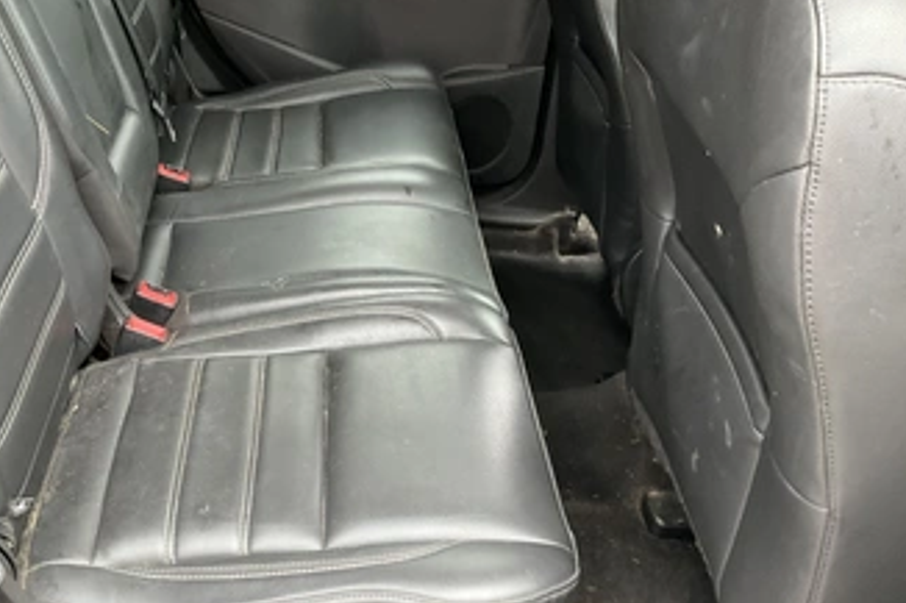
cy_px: 408
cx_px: 403
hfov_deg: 51.8
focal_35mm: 37
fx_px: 931
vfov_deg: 35.5
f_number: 1.8
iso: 160
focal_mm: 3
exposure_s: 1/60
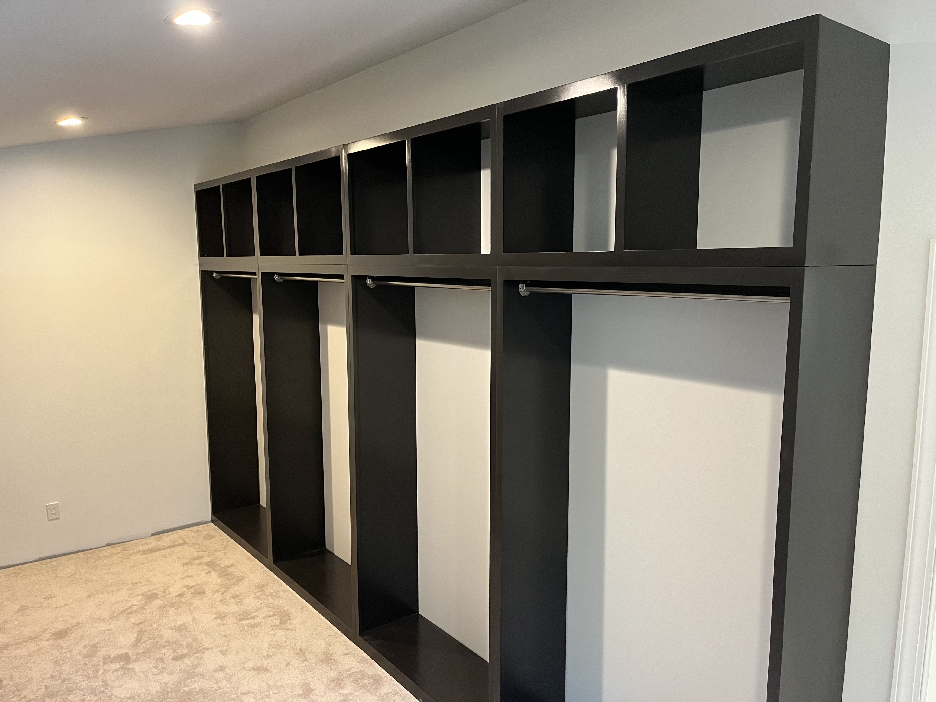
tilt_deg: -6.4
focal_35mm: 26
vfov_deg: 53.1
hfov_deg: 67.3
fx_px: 703
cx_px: 468
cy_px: 351
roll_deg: +0.2
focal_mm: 5.1
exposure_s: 1/60
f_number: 1.6
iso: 400
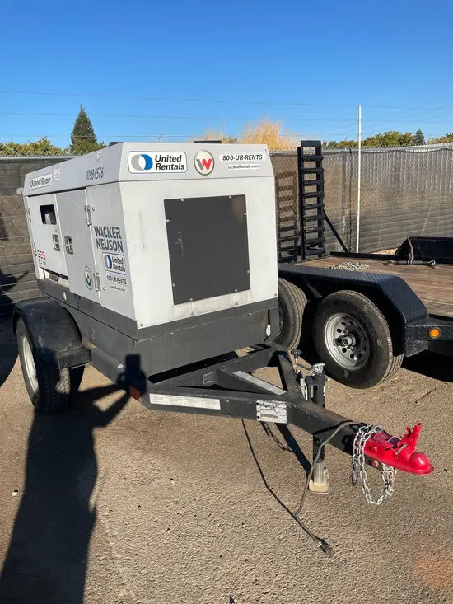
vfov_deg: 67.3
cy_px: 302
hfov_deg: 53.1
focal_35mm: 26
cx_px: 226
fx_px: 454
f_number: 1.6
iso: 32
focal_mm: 4.2
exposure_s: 1/4000
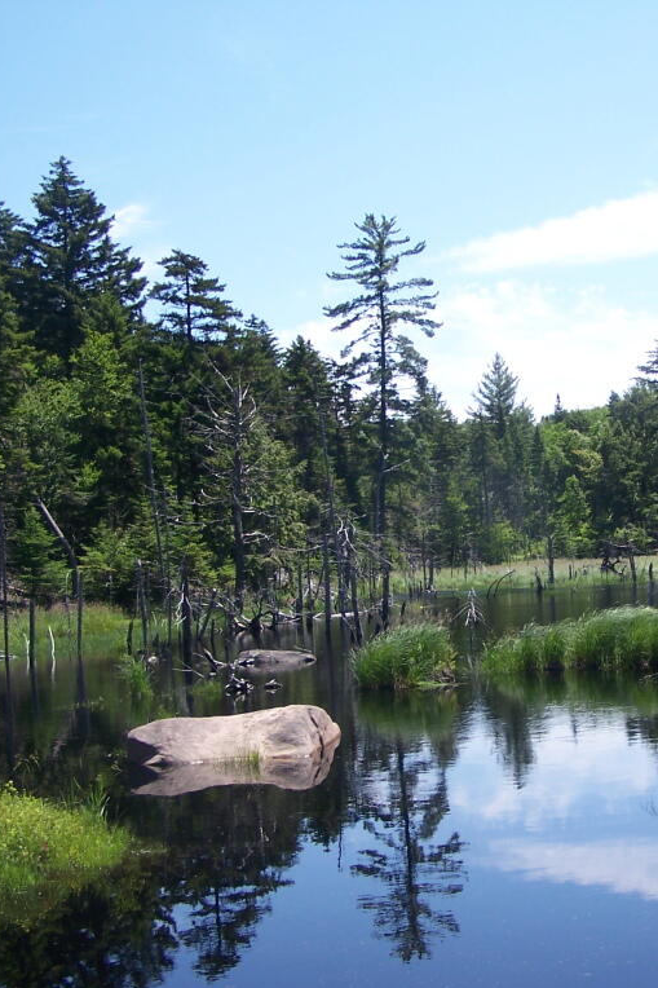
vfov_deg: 37.5
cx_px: 524
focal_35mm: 53
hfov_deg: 25.1
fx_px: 1454
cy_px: 495
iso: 80
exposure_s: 1/800
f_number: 2.8
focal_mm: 6.3
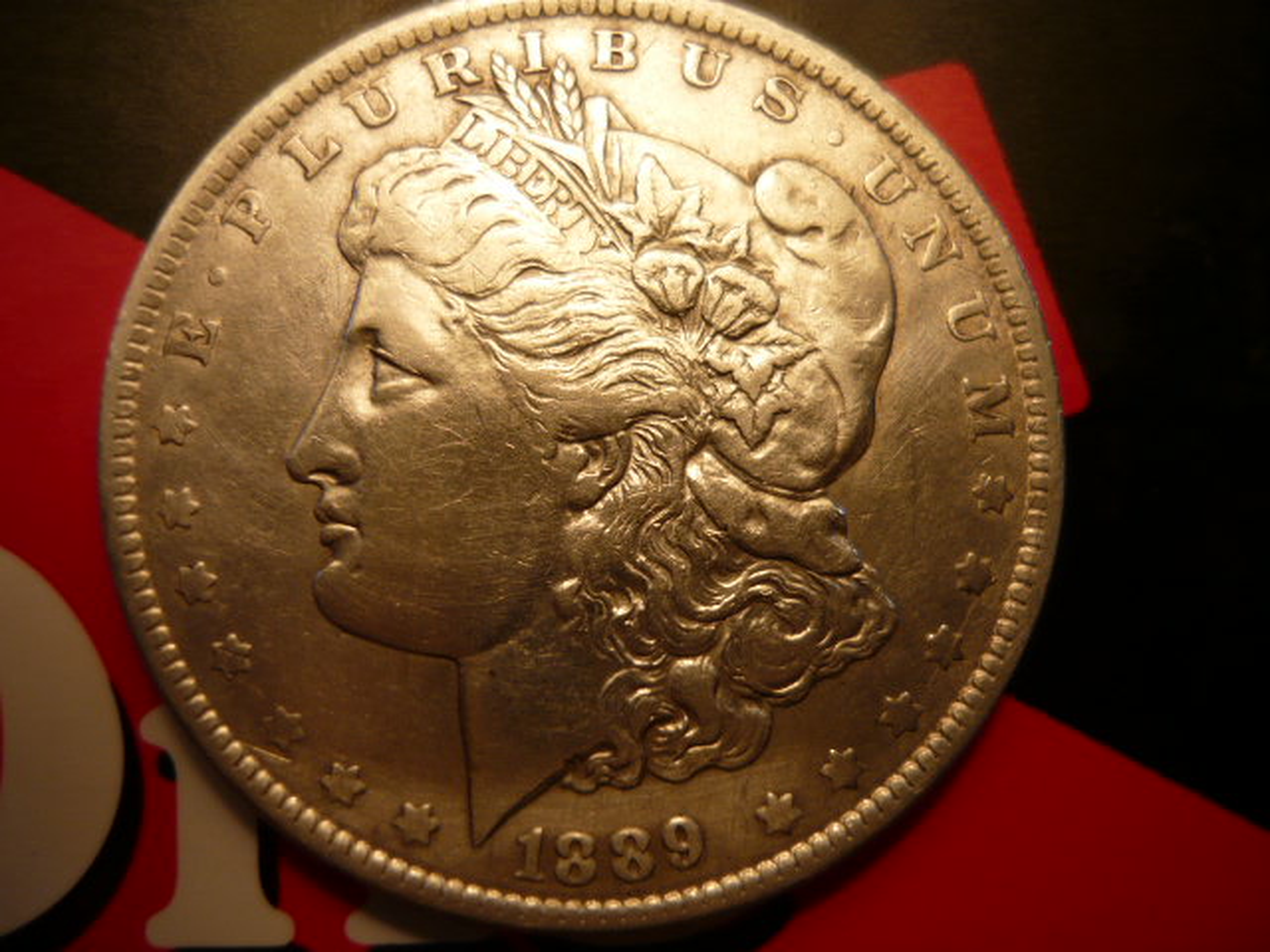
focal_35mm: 33
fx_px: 1211
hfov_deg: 55.4
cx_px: 635
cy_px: 476
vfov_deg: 42.9
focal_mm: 5.5
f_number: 2.8
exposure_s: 1/80
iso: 100
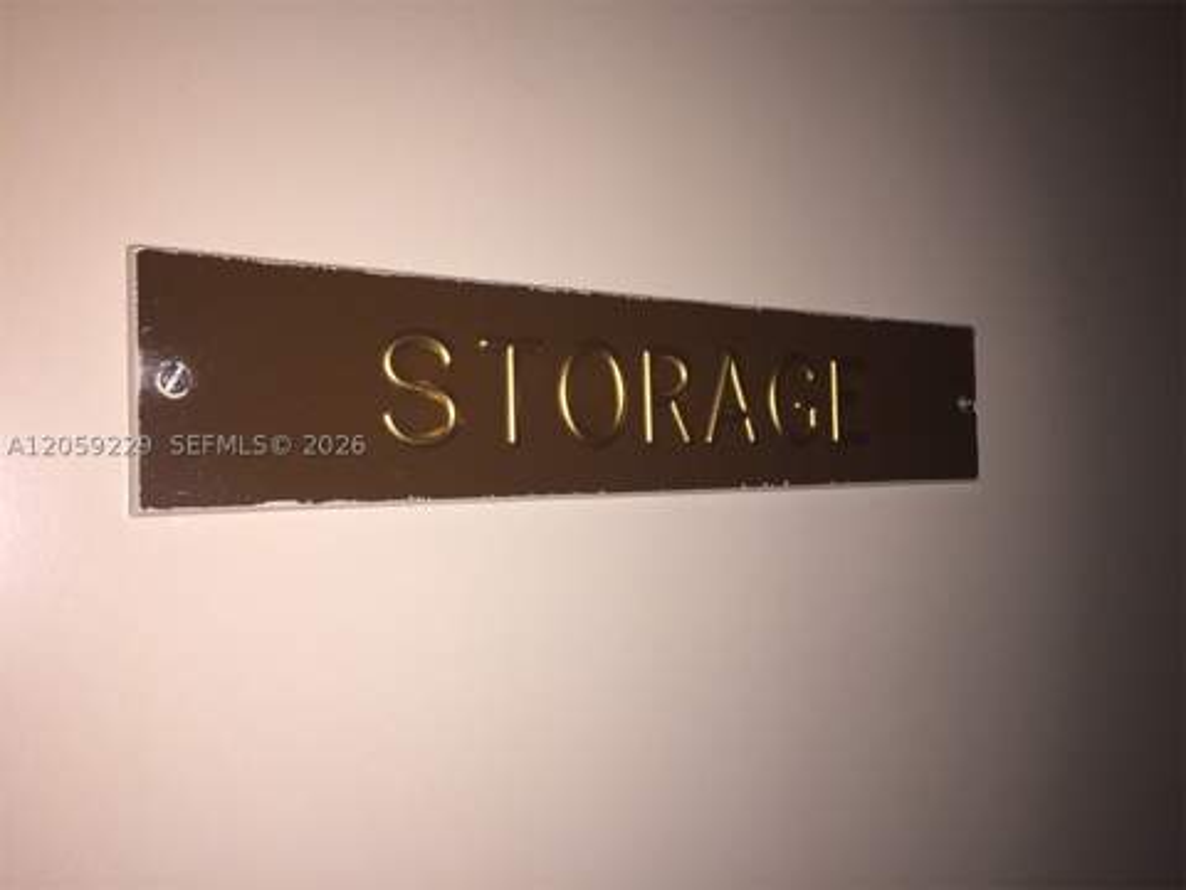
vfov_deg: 48.2
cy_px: 445
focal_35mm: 29
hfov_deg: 61.7
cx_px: 593
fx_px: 994
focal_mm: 4.15
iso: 32
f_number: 2.2
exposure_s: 1/64
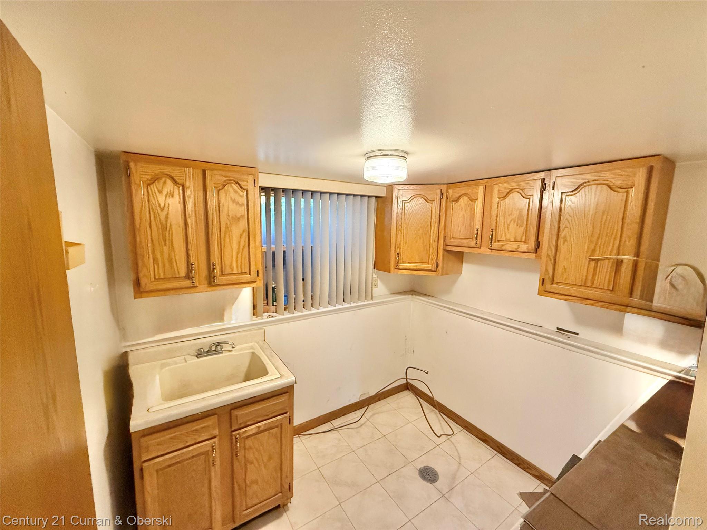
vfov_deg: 85.7
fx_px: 286
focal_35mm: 14
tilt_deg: -8.5
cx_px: 354
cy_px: 265
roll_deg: -1.6
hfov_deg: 102.1
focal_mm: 2.22
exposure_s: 1/120
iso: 500
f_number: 2.2
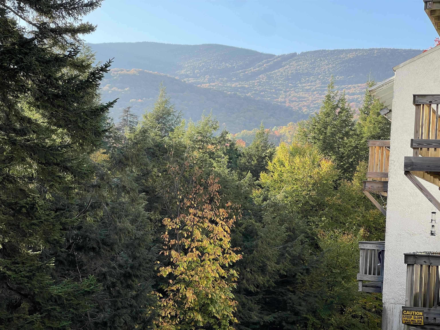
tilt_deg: +3.2
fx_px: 813
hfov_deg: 30.3
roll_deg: -4.3
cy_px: 165
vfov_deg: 22.9
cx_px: 220
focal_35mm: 64
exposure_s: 1/281
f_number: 2.2
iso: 20
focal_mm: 7.5
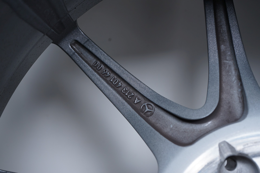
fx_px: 397
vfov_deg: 24.6
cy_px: 86
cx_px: 130
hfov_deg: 36.3
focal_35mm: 55
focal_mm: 55
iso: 250
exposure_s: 1/100
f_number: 7.1
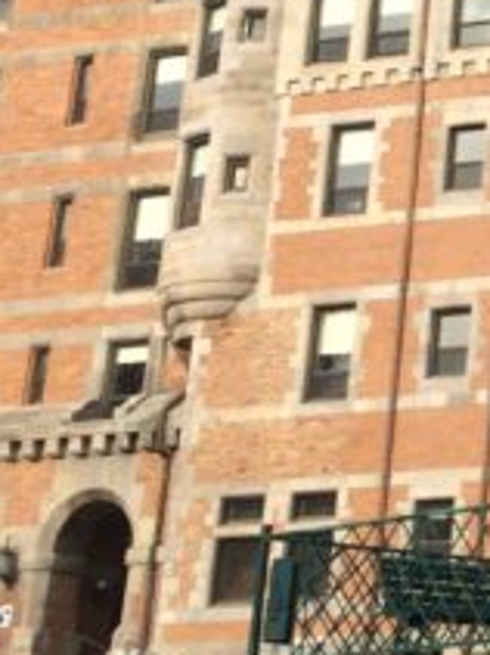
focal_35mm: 141
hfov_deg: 9.7
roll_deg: +0.3
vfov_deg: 13.4
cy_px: -245
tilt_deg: +21.7
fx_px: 2664
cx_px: 1039
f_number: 2.2
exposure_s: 1/1466
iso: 32
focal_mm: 4.15
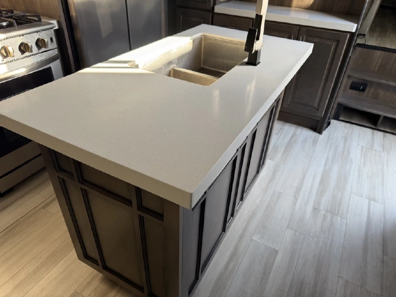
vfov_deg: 56.8
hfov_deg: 71.6
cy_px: 148
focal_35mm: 24
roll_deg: -4.9
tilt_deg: -33.7
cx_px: 198
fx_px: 275
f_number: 1.78
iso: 100
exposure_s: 1/121
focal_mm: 6.76
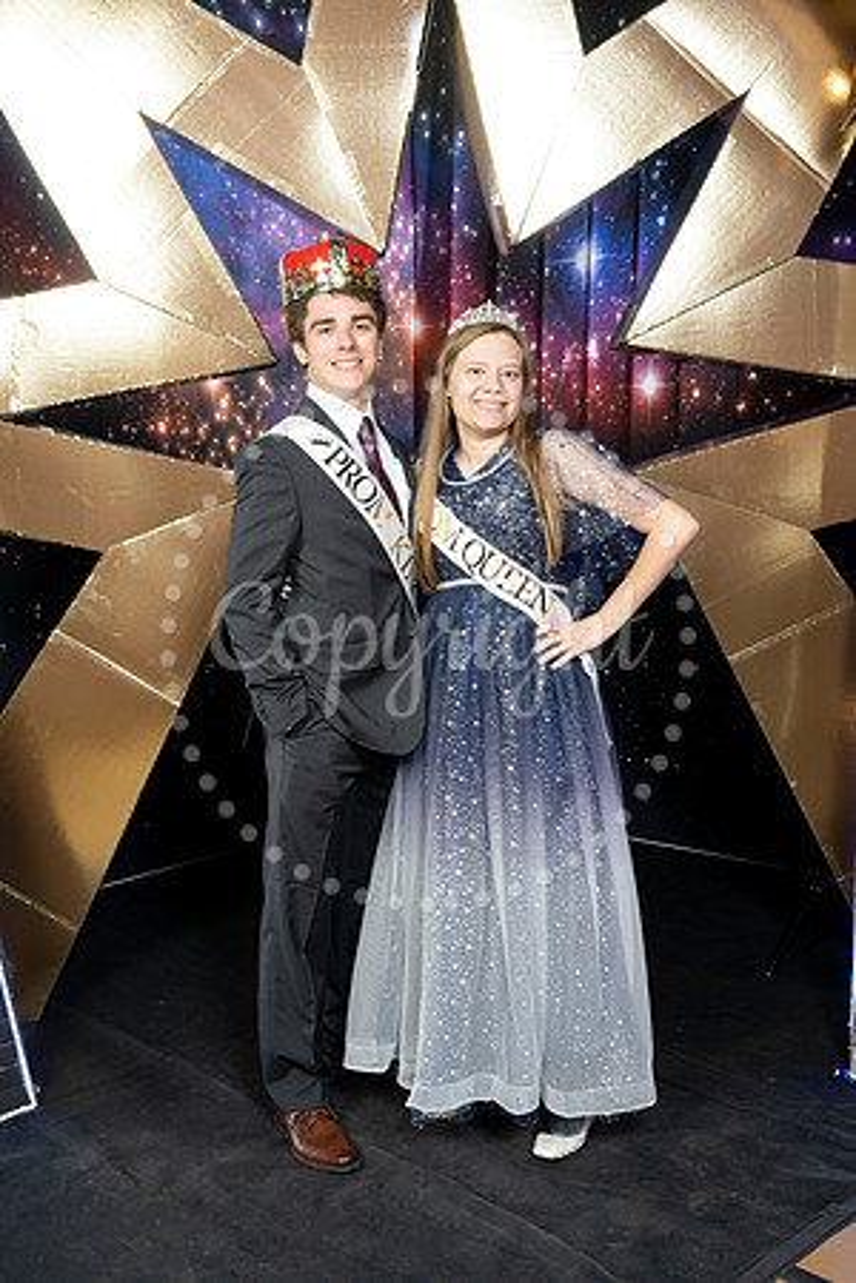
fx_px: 1391
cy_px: 642
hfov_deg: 34.2
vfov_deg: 49.6
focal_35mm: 39
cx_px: 428
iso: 320
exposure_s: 1/100
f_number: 9
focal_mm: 39
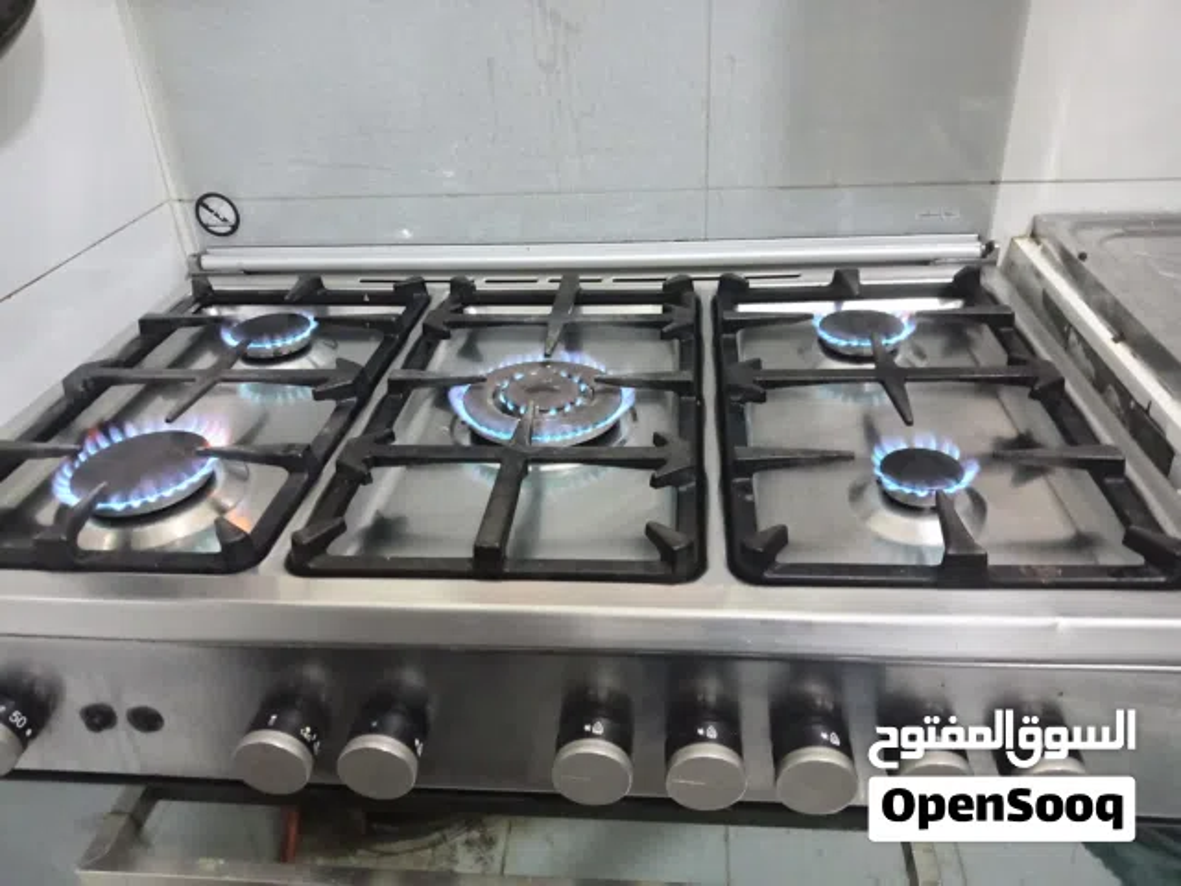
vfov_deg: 51.4
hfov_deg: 65.3
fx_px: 921
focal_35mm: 27
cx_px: 590
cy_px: 443
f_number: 1.8
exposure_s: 1/12.5
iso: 3371
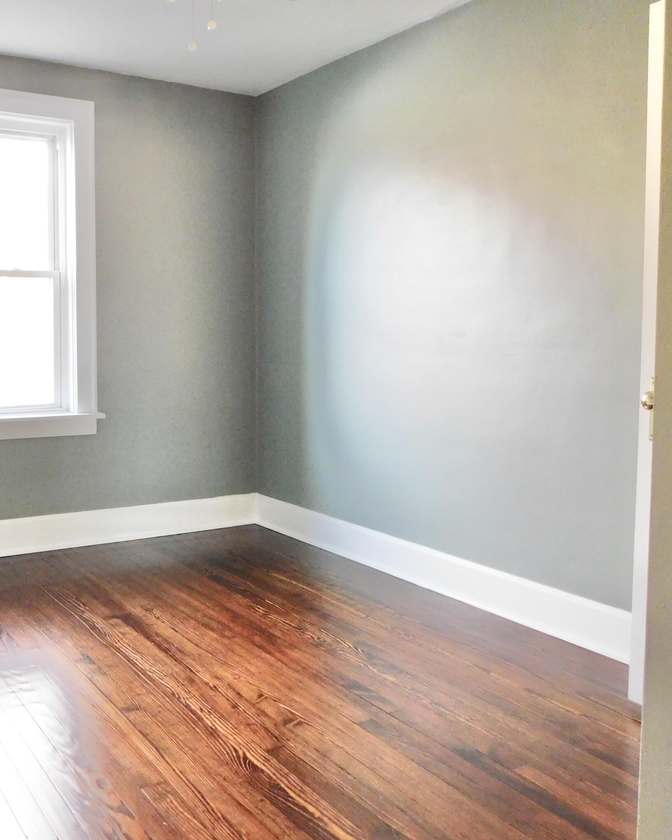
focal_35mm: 33
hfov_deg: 43.6
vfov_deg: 54.1
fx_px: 820
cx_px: 202
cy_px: 380
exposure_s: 1/20
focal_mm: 4
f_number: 3
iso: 400
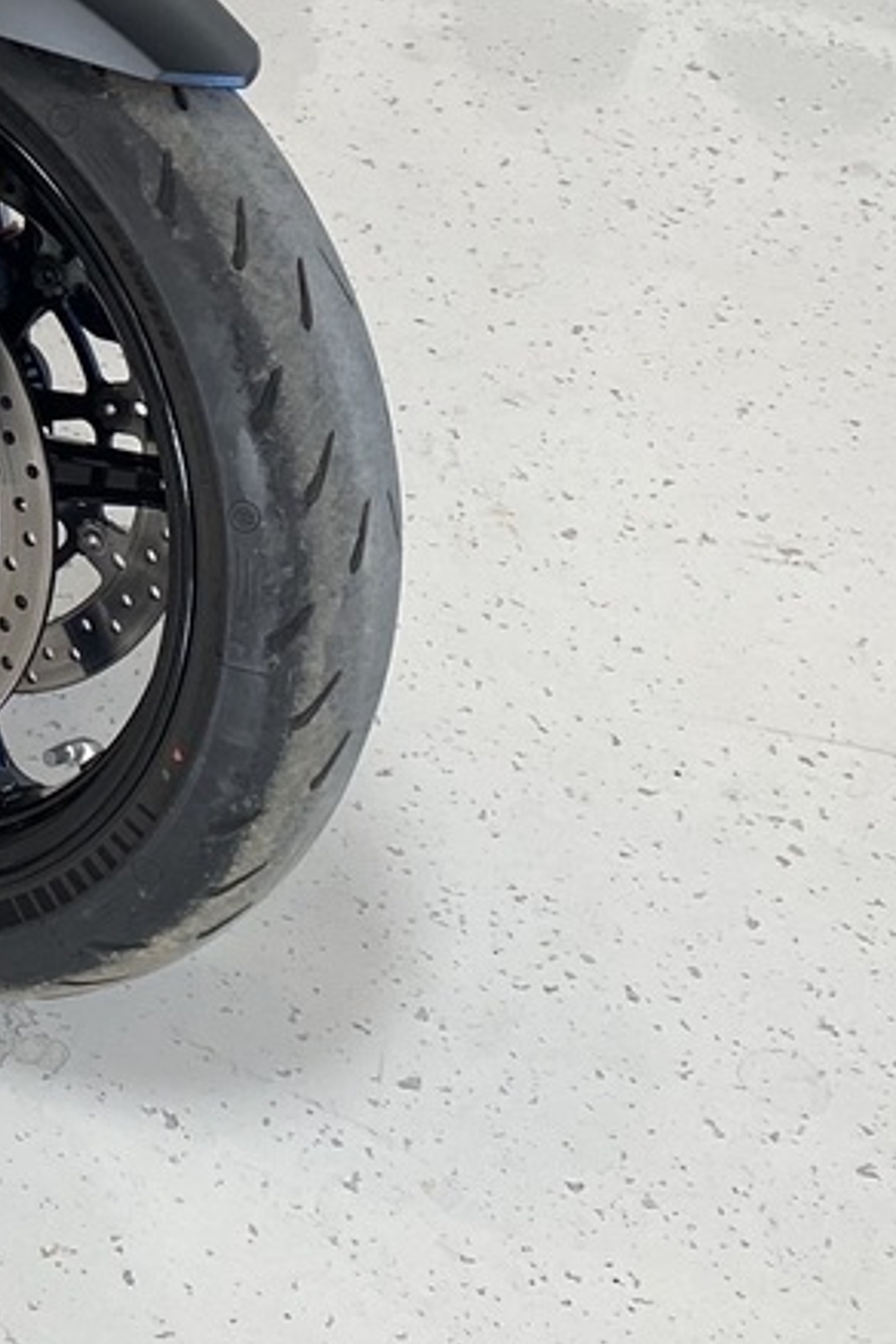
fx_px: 3322
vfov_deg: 21.5
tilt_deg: -28.2
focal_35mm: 89
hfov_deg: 13.8
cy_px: -190
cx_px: -675
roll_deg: -1.3
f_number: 1.8
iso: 64
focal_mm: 4.25
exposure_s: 1/100
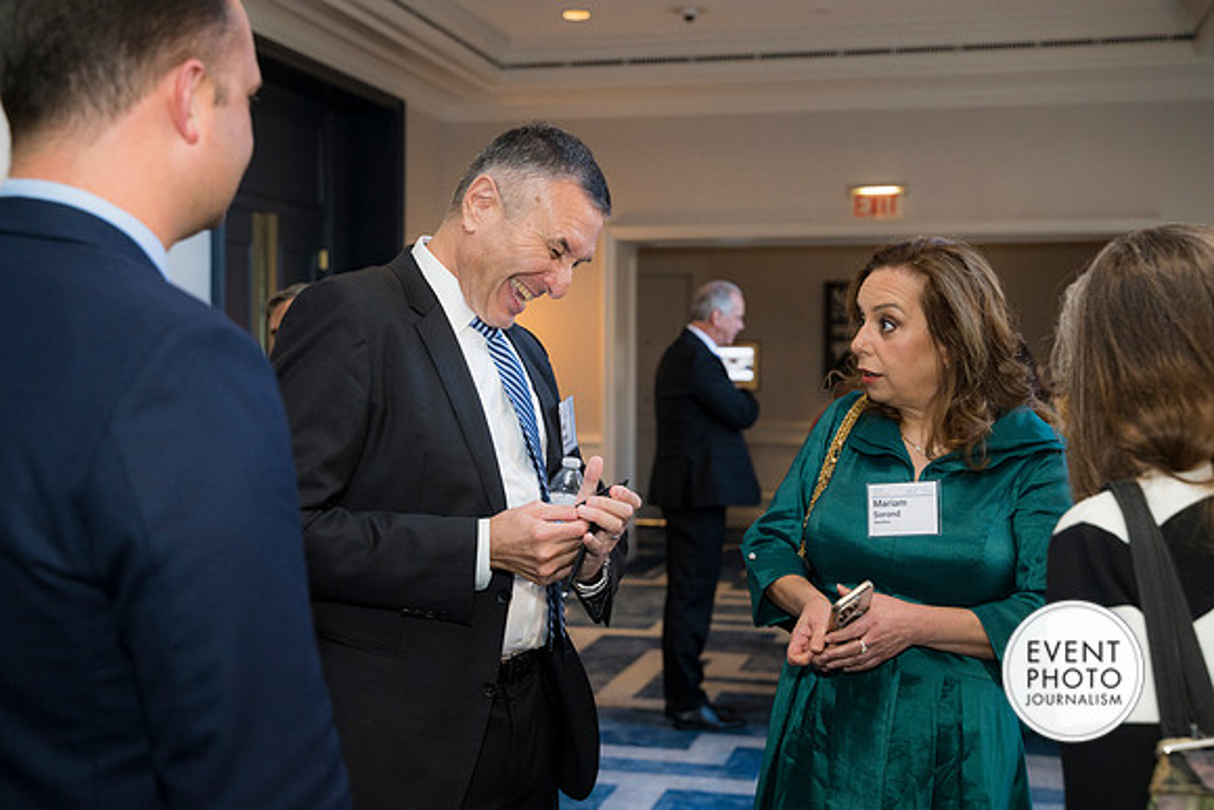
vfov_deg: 28.1
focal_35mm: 48
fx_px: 1619
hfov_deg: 41.1
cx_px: 607
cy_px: 405
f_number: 4
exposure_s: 1/125
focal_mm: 48
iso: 800
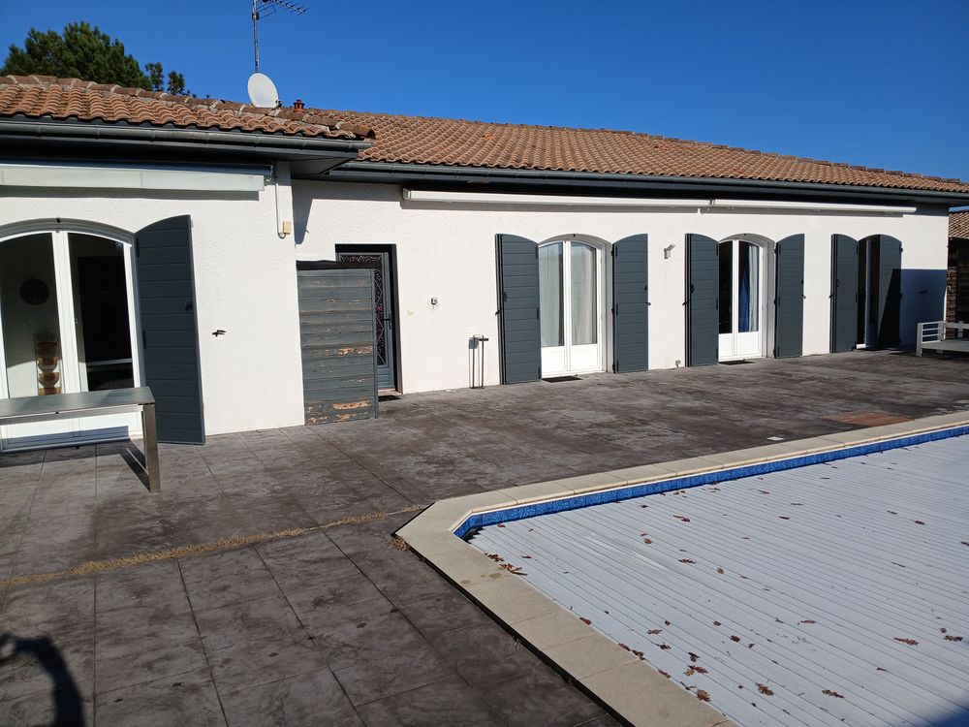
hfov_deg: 67.3
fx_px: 728
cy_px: 364
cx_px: 484
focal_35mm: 26
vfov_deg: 53.1
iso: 20
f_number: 1.8
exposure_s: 1/1289
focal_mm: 3.98
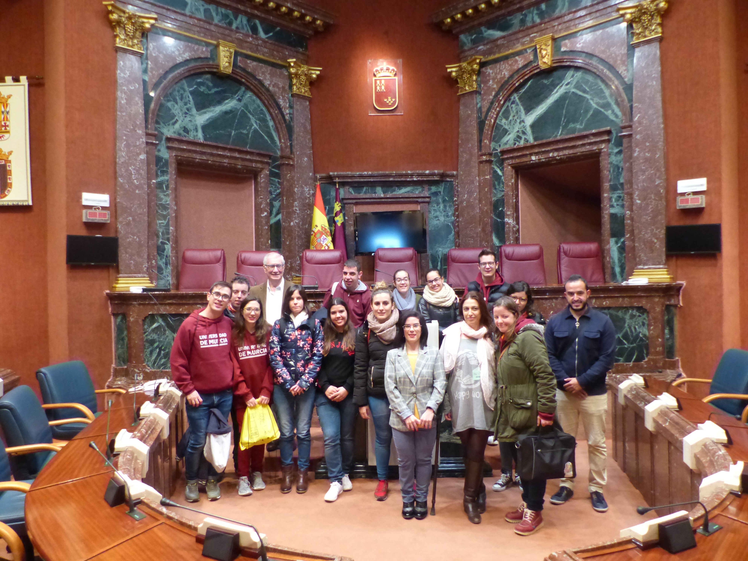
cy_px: 280
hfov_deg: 69.4
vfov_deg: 54.9
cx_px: 374
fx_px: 540
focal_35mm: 25
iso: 800
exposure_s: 1/40
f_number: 2.8
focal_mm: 4.5
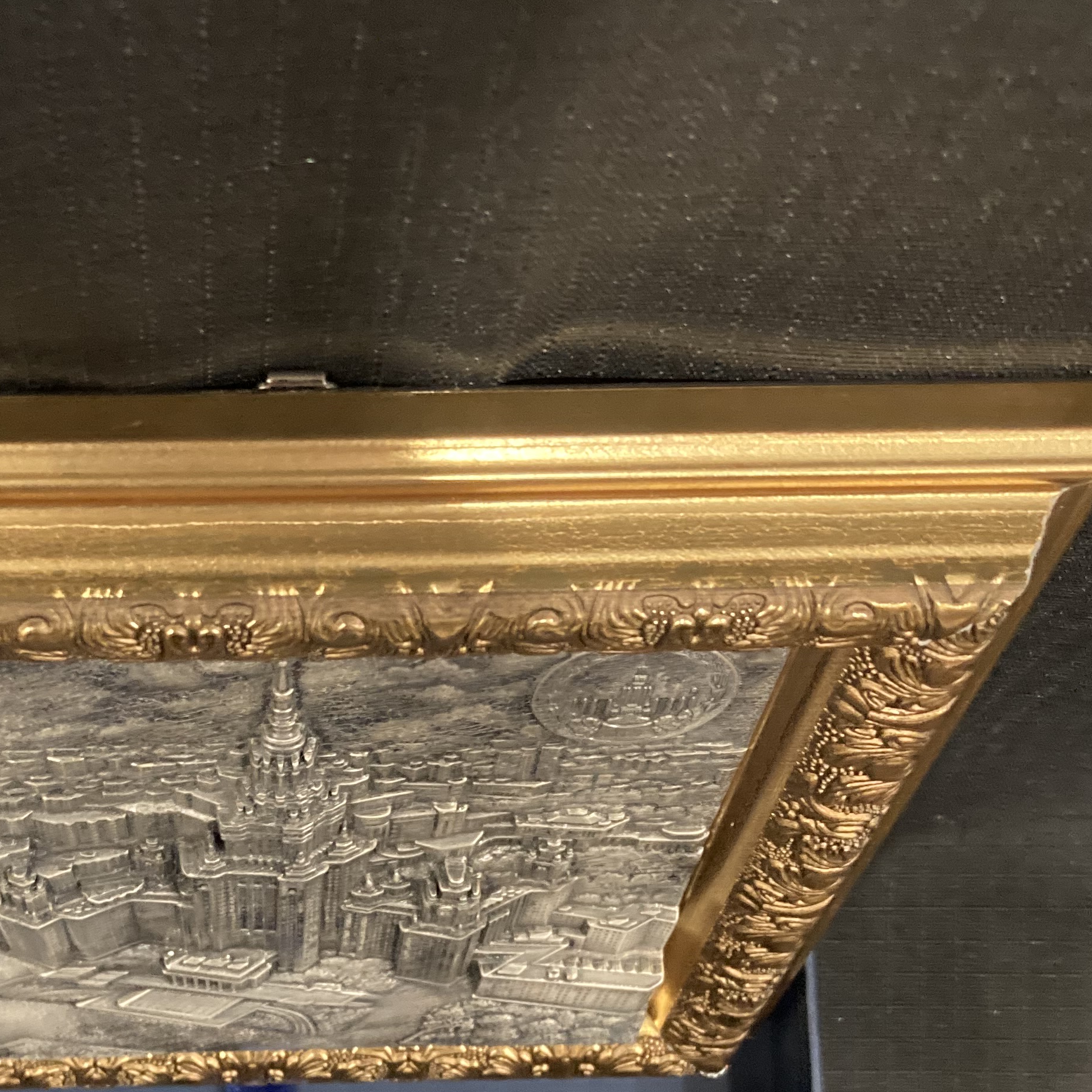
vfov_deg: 30.2
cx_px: 285
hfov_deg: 31.1
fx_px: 1927
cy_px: 998
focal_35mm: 54
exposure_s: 1/25
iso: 500
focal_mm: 3.99
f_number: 1.8
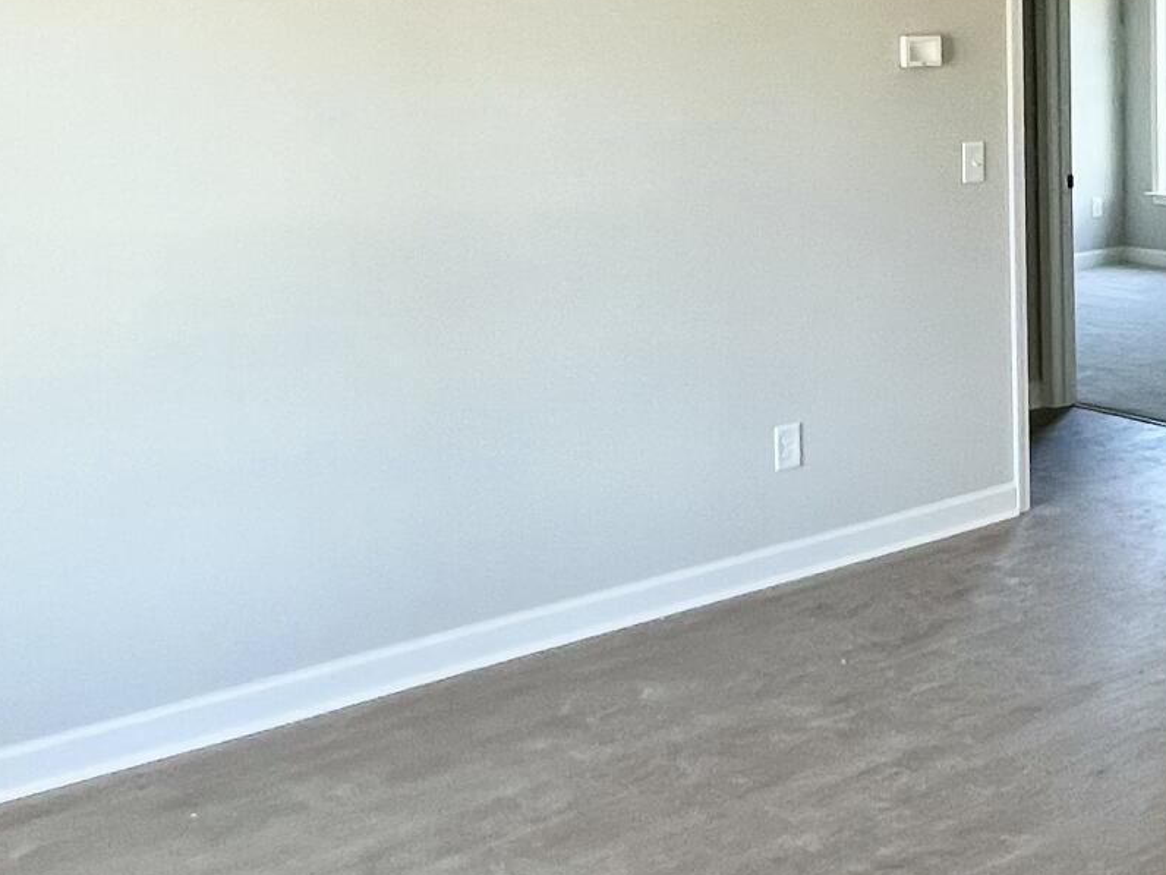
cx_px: 1157
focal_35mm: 49
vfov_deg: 28.9
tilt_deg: -4.8
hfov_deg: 35.3
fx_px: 1651
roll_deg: +0.8
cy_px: 151
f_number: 1.8
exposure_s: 1/120
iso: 160
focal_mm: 1.57
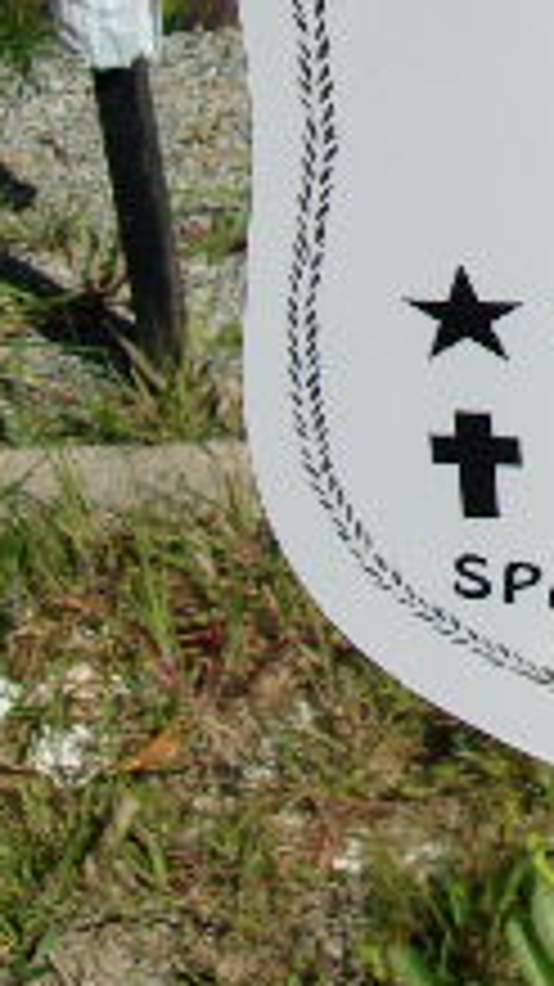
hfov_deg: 13.4
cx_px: 784
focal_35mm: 86
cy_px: 32
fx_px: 2249
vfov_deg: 23.8
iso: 80
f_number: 10.4
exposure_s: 1/150
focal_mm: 4.9
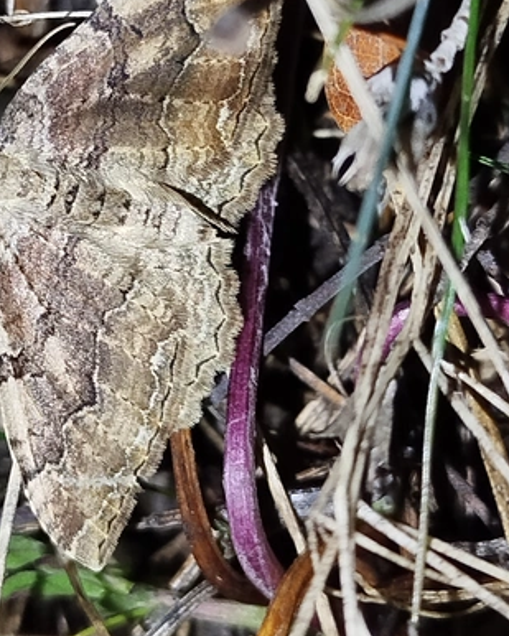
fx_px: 1675
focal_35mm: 89
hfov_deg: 17.3
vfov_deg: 21.4
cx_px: 191
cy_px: 232
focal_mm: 5.31
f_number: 1.7
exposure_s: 1/33
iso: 125
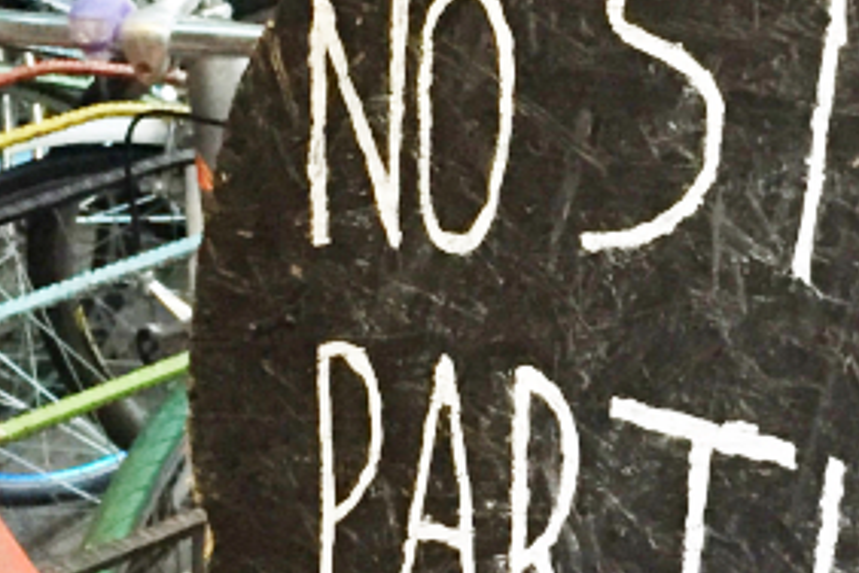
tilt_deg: -24.5
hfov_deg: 18.5
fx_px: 2553
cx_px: 886
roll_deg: +19.5
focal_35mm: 107
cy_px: 232
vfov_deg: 12.8
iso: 250
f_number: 2.2
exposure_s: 1/25
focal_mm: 4.15
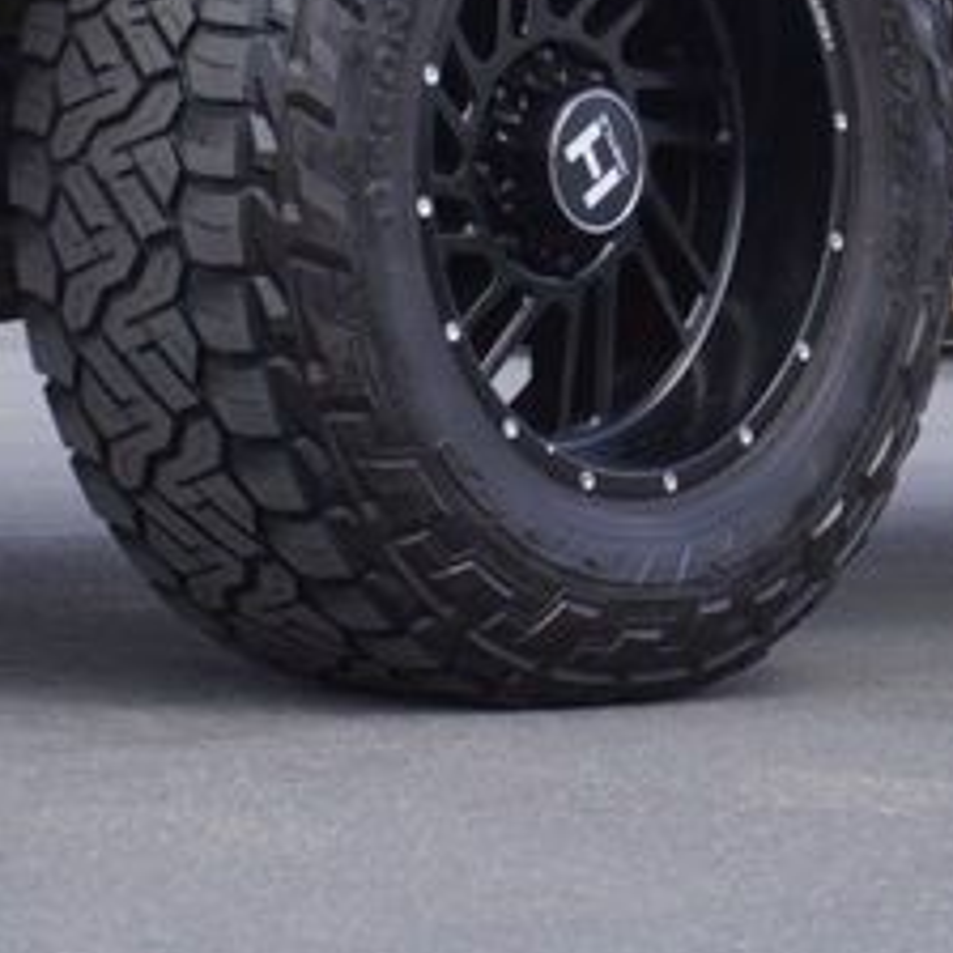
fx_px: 4546
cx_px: 608
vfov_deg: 11.6
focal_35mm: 146
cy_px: -383
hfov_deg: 12.0
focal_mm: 25
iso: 100
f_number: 7.1
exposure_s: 1/200
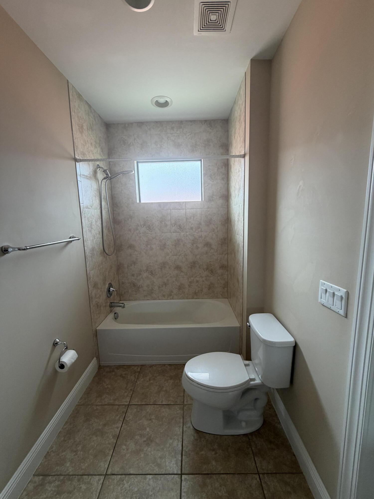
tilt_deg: -8.0
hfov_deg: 85.7
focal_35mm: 14
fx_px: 202
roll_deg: +1.3
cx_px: 187
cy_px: 250
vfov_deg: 102.1
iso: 160
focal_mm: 2.22
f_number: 2.2
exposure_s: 1/121
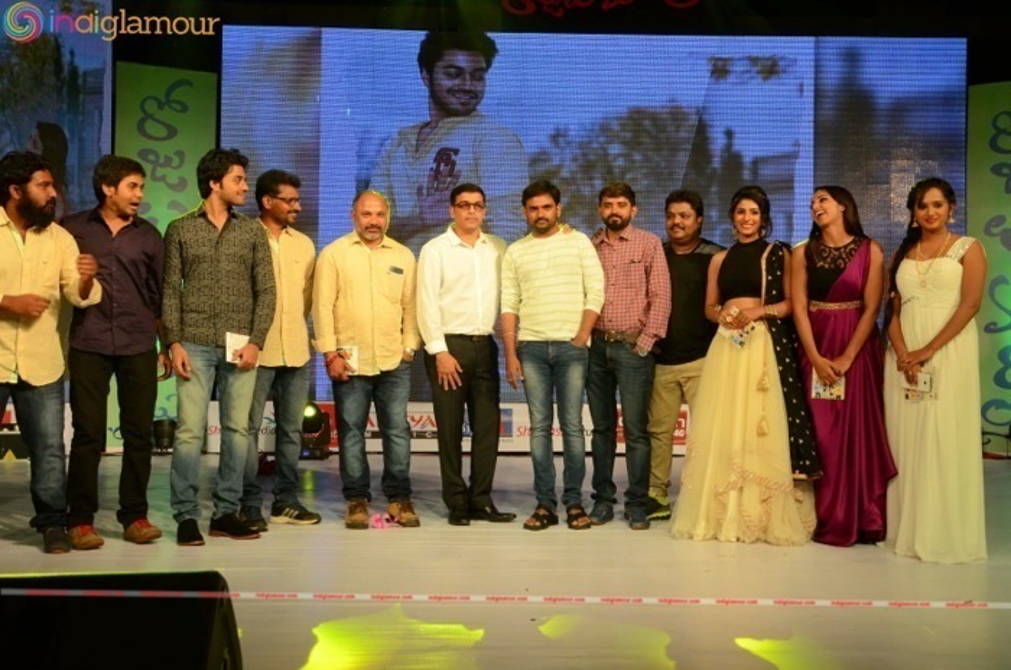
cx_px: 506
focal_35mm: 39
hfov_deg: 49.6
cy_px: 335
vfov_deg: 34.1
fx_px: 1093
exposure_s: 1/125
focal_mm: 26
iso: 1250
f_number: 8
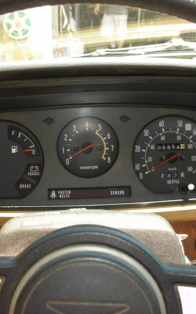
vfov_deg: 40.3
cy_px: 157
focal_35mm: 50
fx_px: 427
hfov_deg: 25.8
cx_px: 90
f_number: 3
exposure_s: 1/38
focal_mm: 5.8
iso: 50
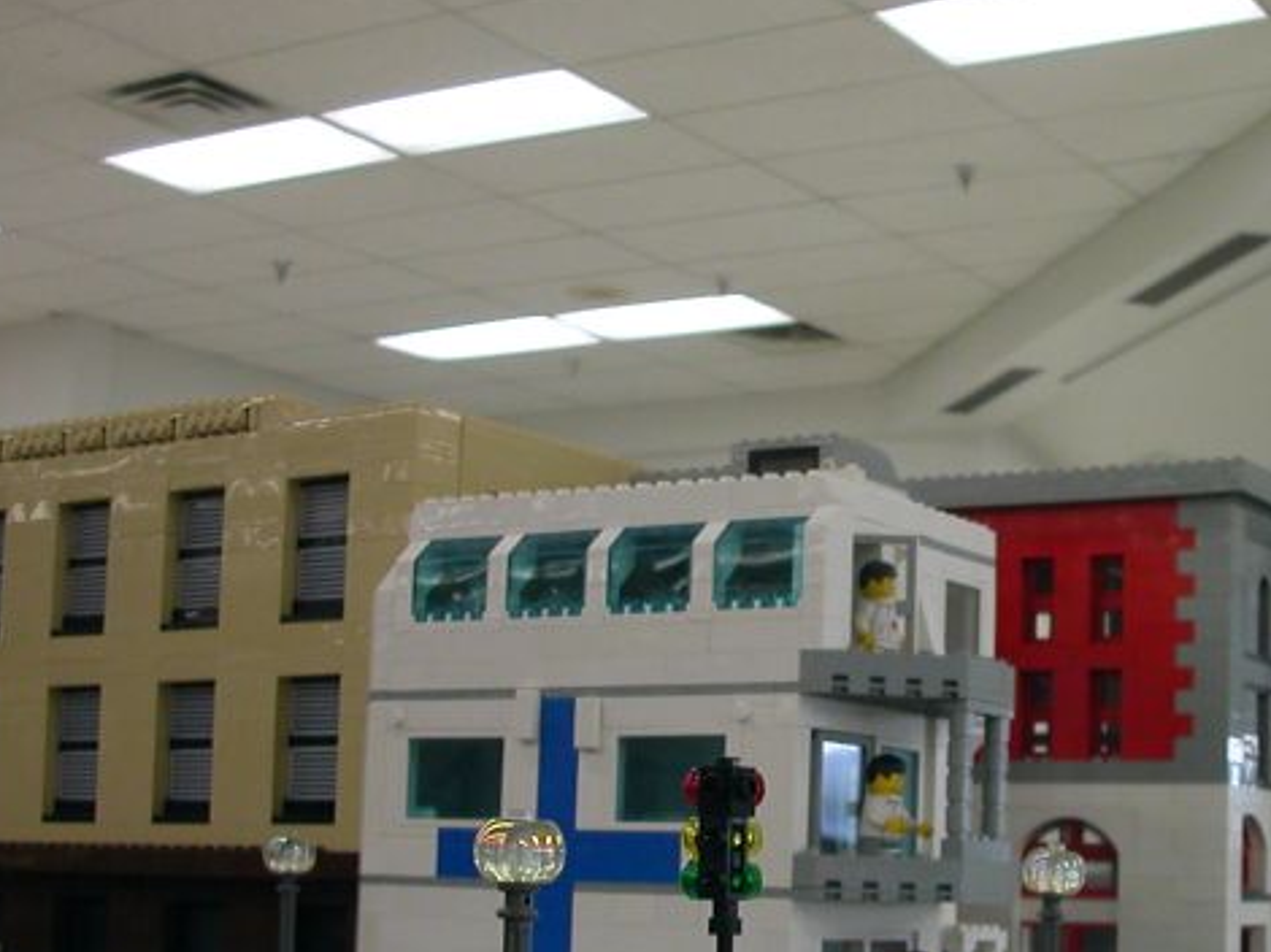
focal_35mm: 63
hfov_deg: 30.0
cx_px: 1014
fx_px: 2312
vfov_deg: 23.2
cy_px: 622
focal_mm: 5.6
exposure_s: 1/40.4
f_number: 2.7
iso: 100
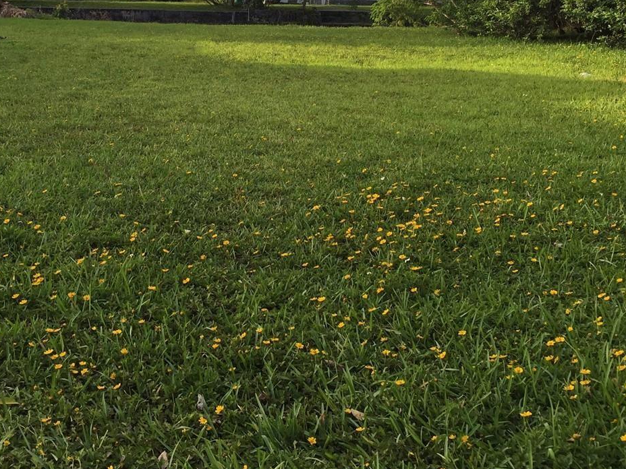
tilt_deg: -6.0
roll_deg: -2.1
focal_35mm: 50
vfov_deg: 28.6
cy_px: 106
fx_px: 904
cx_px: 251
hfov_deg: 38.0
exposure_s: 1/302
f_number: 2.2
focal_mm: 4.15
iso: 32
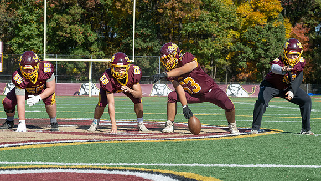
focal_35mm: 91
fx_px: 776
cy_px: 110
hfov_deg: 23.4
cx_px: 177
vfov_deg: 13.3
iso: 320
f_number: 5.6
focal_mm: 70
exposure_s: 1/1600
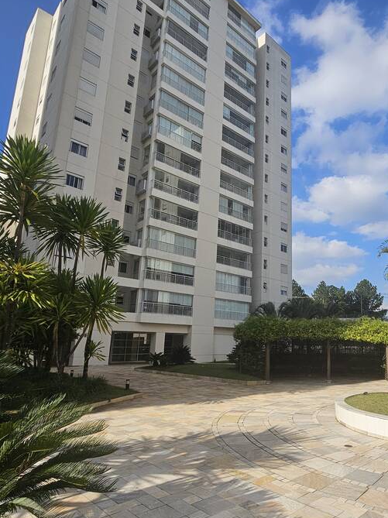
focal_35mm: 21
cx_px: 264
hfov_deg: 61.6
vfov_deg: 79.0
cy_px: 271
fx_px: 314
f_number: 2.2
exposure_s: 1/3109
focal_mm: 2.2
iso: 50
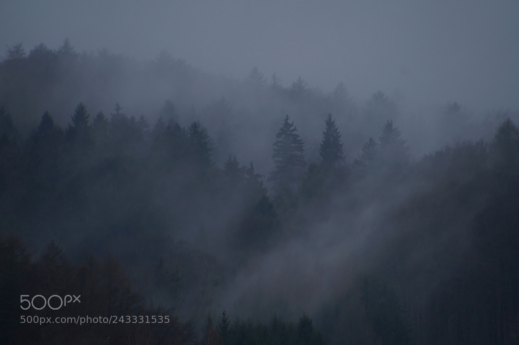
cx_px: 260
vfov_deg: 3.3
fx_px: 6048
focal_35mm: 420
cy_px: 172
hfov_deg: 4.9
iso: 100
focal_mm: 280
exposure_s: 1/80
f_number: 6.3
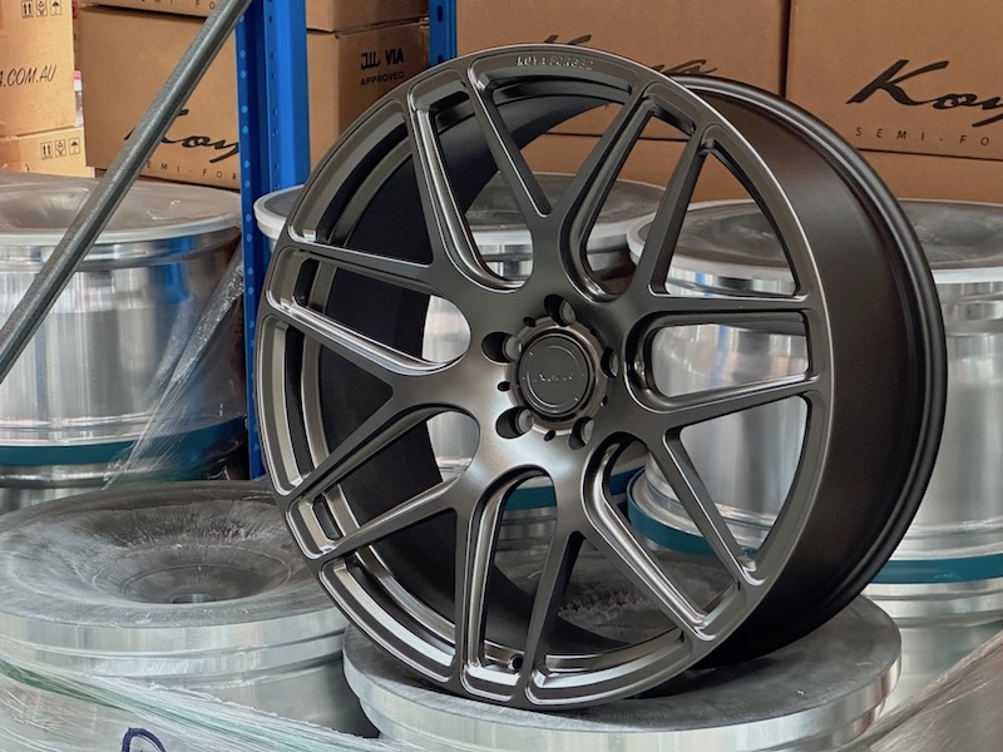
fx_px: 2231
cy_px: 376
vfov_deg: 19.1
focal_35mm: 77
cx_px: 502
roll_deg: -0.3
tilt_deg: -12.4
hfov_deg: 25.3
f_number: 2.8
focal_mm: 9
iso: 1000
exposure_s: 1/41
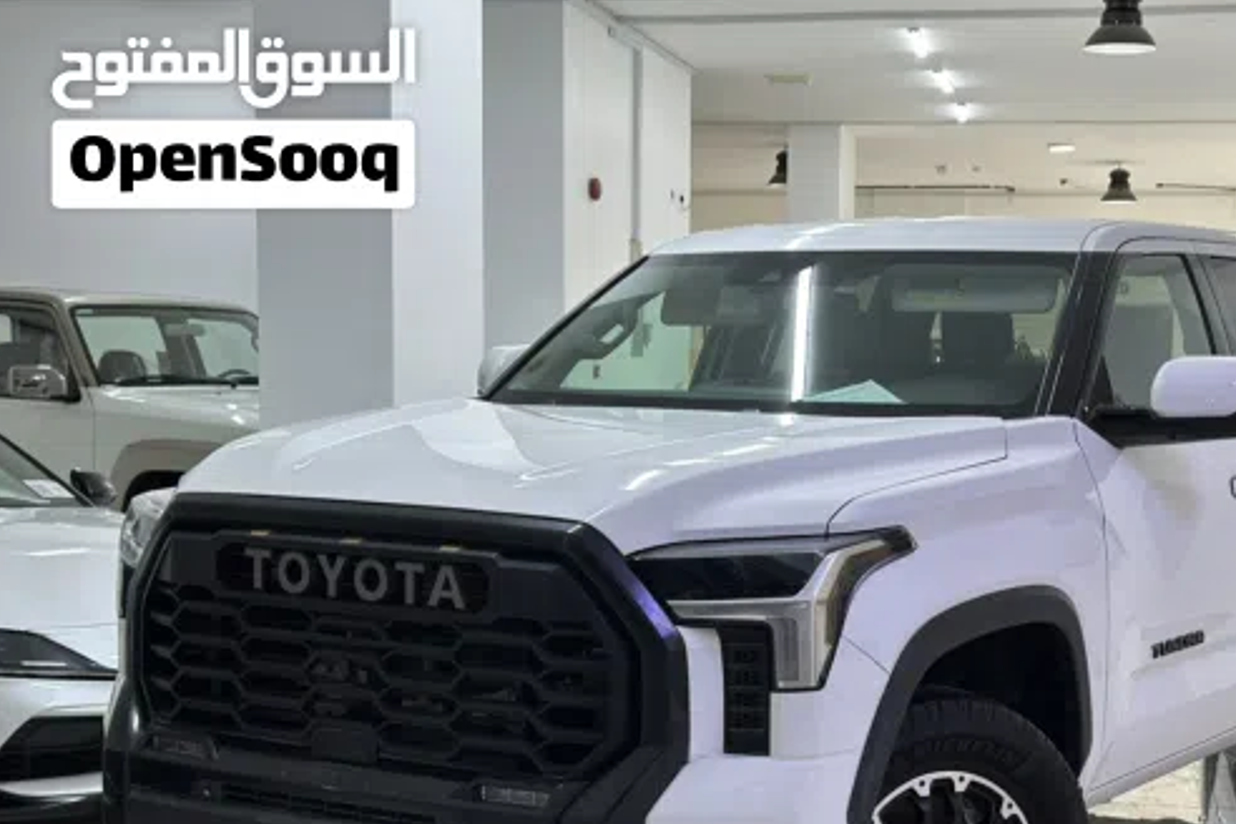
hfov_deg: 30.8
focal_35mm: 65
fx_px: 2231
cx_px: 794
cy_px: 570
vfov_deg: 20.8
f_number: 1.78
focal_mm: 6.86
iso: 100
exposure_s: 1/100
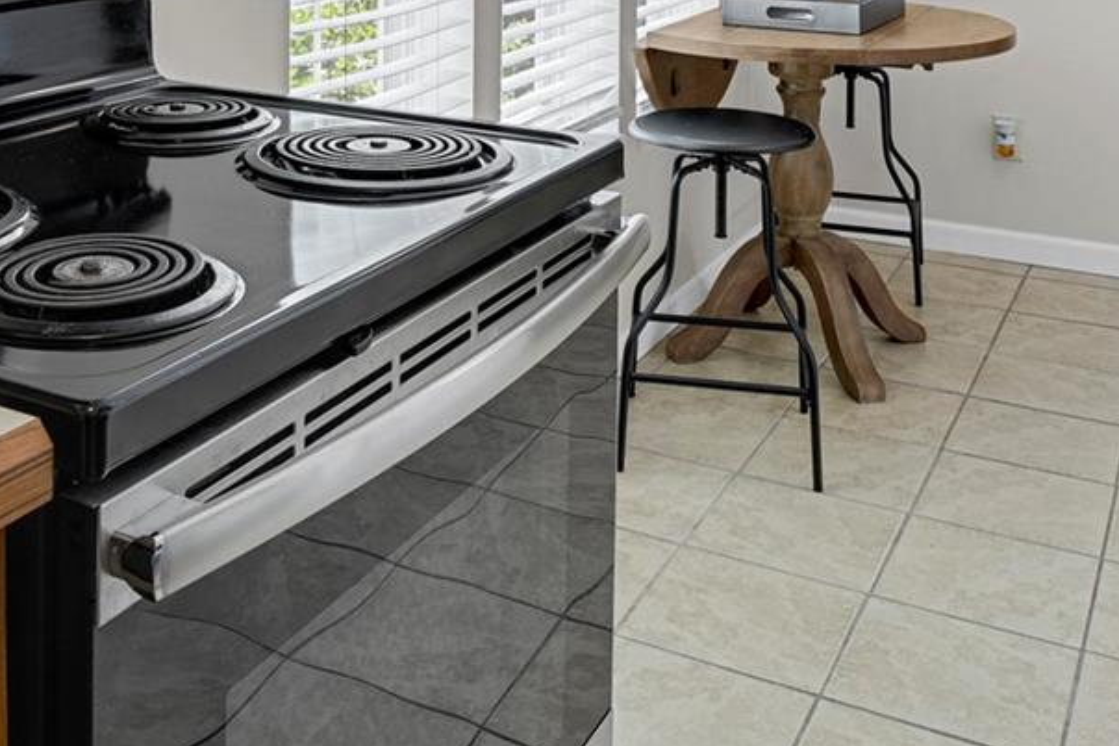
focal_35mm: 45
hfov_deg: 43.0
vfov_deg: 26.1
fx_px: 1399
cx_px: 367
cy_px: -185
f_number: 8
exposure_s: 1/1.25
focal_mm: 17
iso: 250
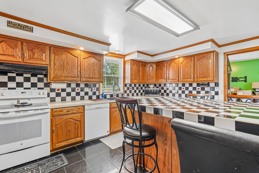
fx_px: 115
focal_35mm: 16
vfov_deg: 73.7
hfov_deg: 96.7
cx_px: 130
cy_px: 86
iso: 400
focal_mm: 16
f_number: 8
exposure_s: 1/20
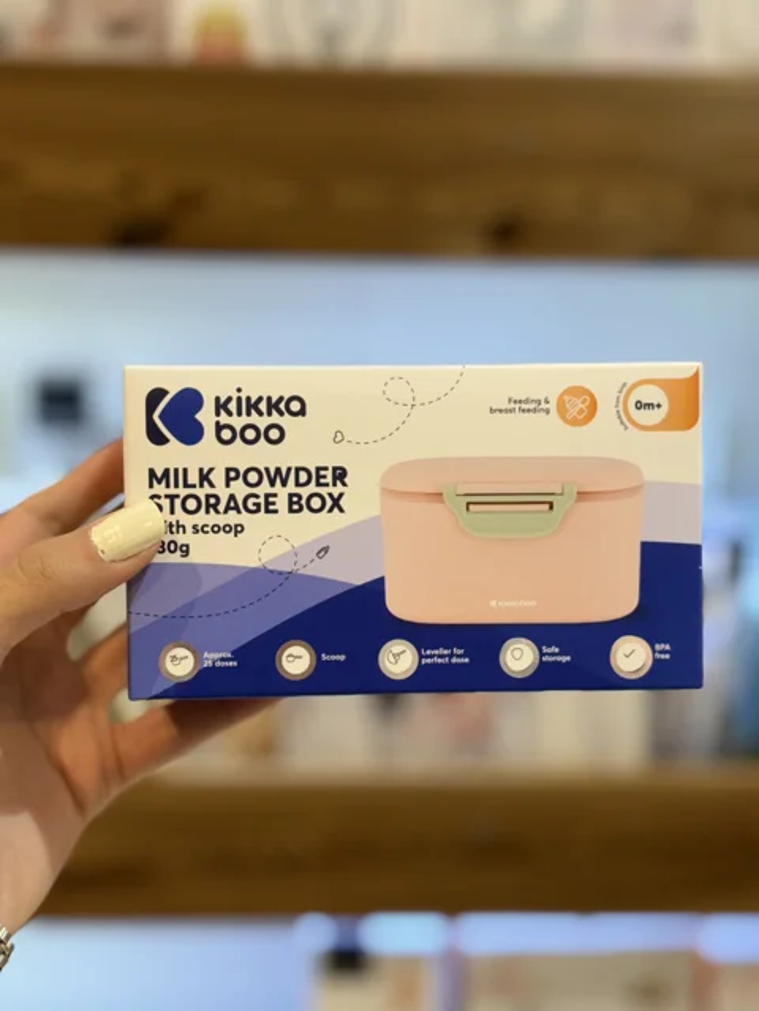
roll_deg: -1.3
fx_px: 1520
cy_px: 506
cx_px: 380
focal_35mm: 52
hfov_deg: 28.0
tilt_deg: -17.0
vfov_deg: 36.8
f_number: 1.6
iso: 64
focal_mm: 5.96
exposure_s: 1/100
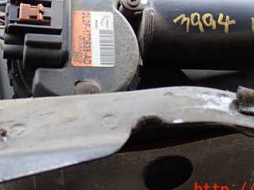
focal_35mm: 68
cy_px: 21
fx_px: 499
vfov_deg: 21.1
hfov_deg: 28.6
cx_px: 135
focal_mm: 6.37
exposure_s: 1/80
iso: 125
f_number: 2.5
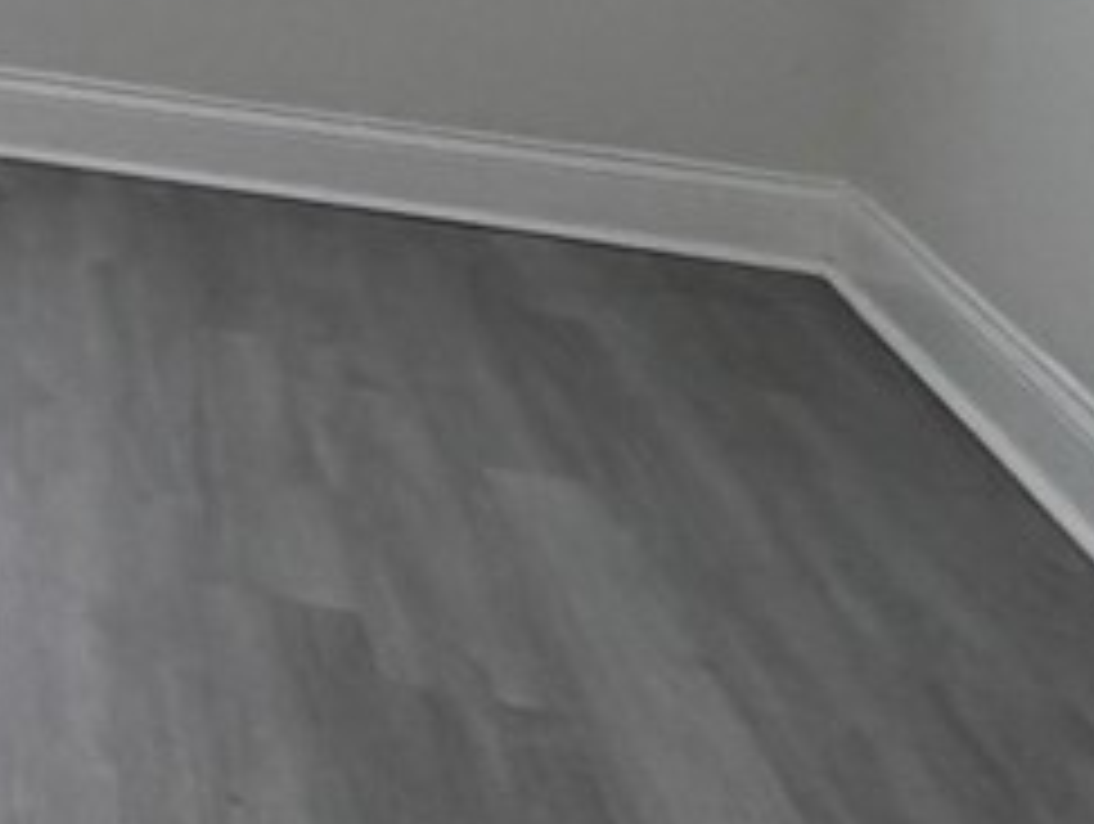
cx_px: -1216
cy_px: -396
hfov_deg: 15.8
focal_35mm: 92
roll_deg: -2.8
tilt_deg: -5.4
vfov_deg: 15.0
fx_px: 2912
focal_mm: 2.22
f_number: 2.2
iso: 250
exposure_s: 1/120
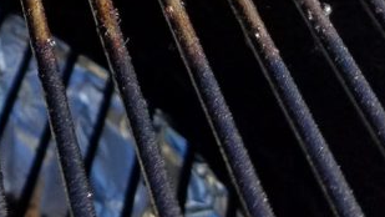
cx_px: -135
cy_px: -252
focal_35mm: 94
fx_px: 960
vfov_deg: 11.3
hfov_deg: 20.4
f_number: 1.7
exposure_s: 1/662
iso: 50
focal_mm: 4.2
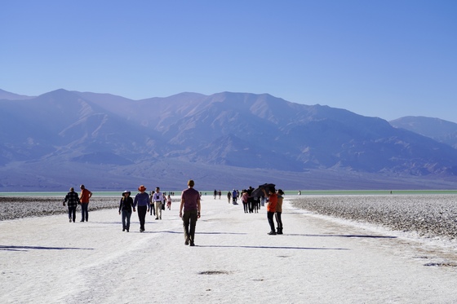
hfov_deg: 27.4
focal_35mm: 74
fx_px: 939
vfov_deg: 18.4
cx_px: 228
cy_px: 152
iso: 100
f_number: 10
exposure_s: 1/320
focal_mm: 74
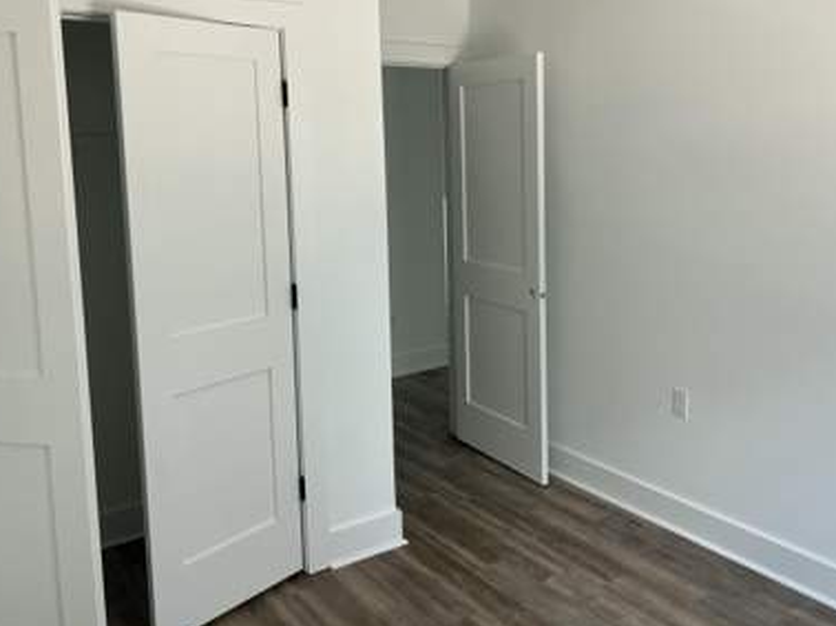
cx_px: 498
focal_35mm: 33
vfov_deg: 42.6
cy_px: 236
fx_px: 796
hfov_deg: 55.0
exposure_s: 1/120
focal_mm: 5.7
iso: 100
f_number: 1.5
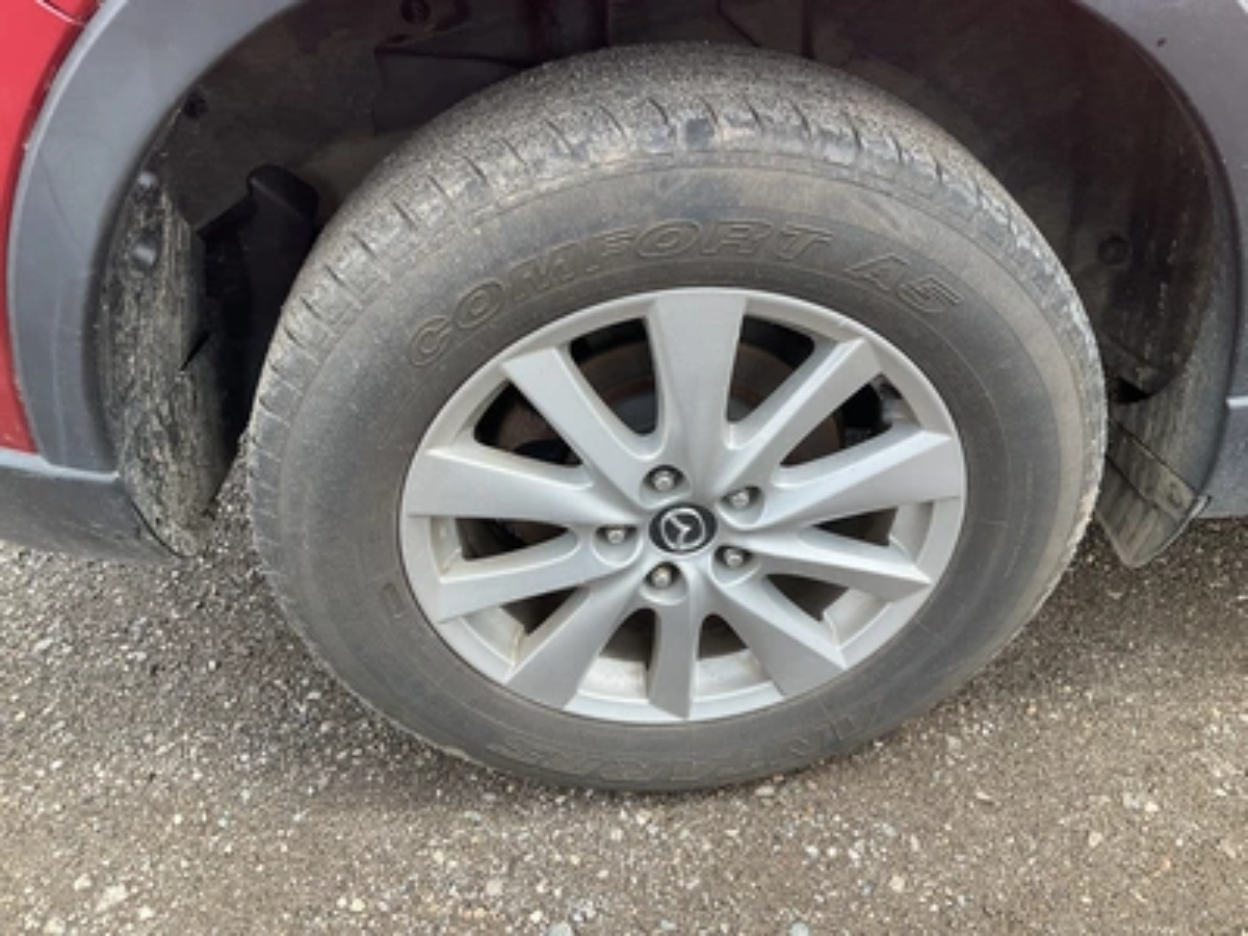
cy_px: 468
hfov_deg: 61.7
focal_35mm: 29
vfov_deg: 48.2
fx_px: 1046
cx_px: 624
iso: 25
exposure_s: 1/389
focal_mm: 3
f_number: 1.8
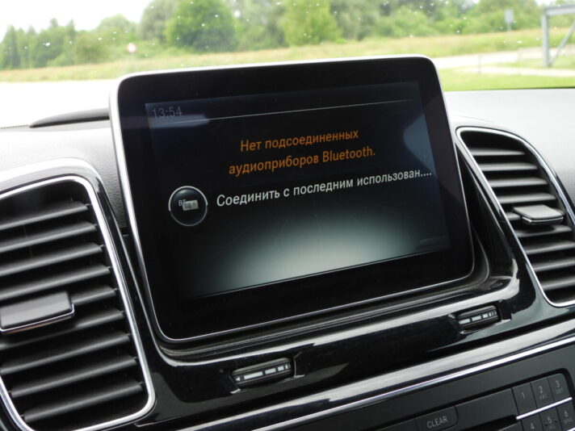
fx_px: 831
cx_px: 288
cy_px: 216
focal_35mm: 50
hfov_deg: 38.2
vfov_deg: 29.1
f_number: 3.2
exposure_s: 1/60
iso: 100
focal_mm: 9
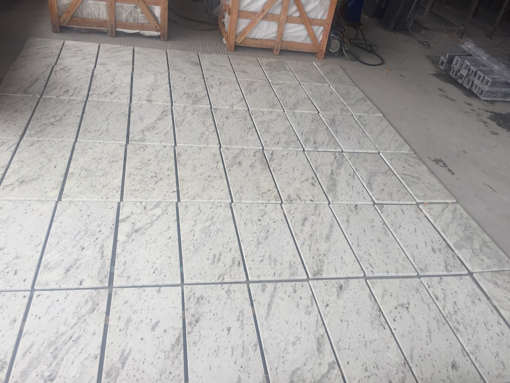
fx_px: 427
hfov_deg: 61.7
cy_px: 192
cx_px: 255
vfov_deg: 48.2
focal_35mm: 29
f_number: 2.2
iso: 32
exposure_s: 1/162
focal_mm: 4.15
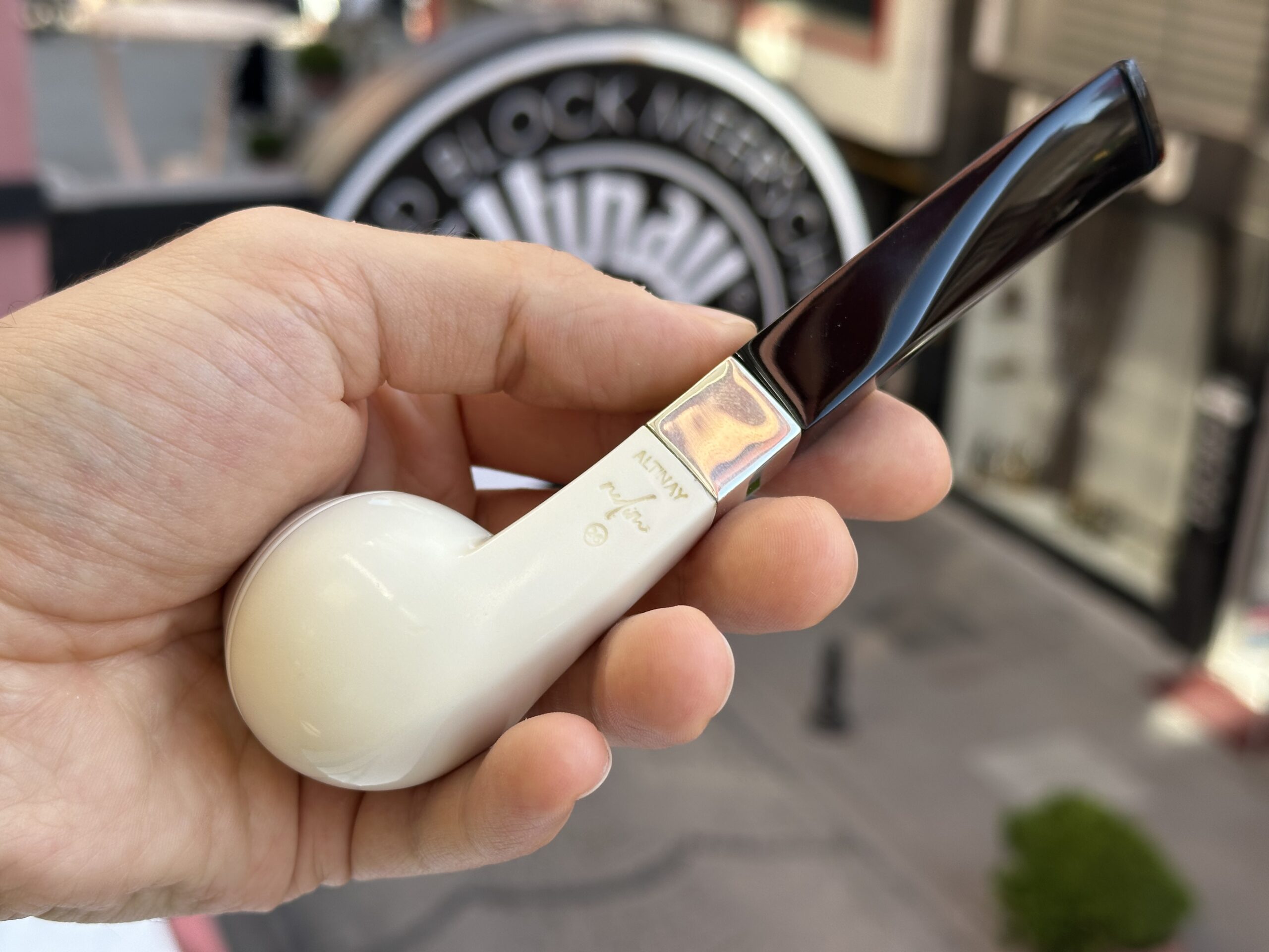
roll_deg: -3.4
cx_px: 634
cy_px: 476
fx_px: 1760
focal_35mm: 48
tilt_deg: -20.9
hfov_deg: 39.7
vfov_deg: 30.3
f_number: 1.78
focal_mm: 6.86
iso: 64
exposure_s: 1/538
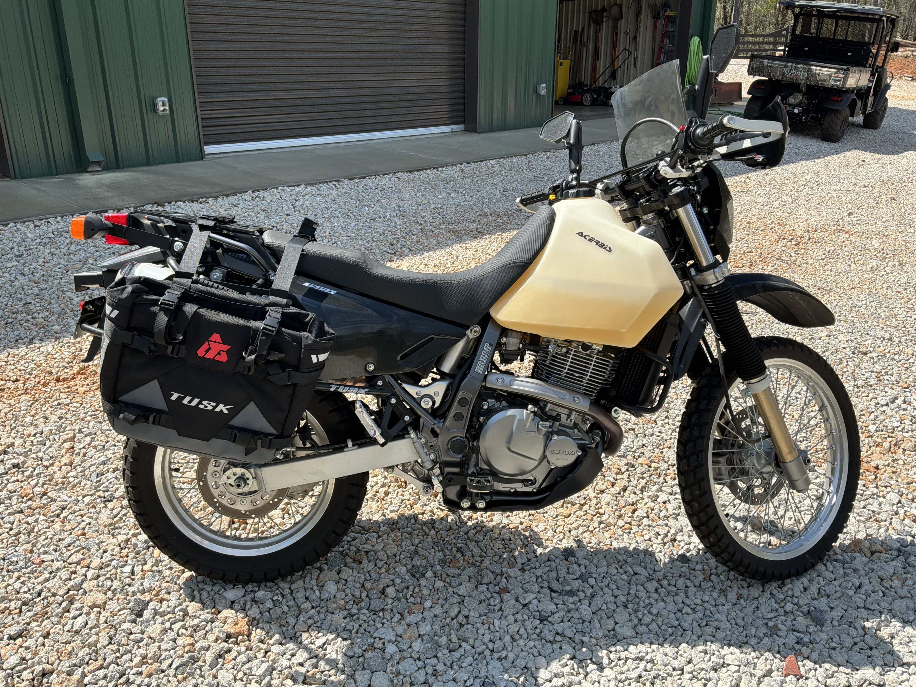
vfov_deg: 49.7
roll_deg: +0.4
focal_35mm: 28
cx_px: 458
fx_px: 741
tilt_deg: -19.1
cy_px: 344
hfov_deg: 63.4
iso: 25
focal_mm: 3
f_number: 1.8
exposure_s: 1/1279
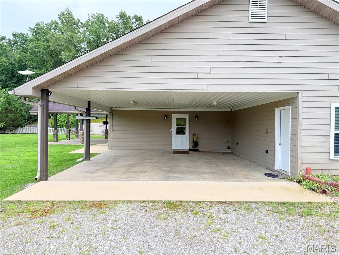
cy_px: 128
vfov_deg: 56.8
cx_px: 170
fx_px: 235
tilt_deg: -0.7
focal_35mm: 24
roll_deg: -1.6
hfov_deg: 71.6
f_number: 1.78
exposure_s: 1/622
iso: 80
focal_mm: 6.76
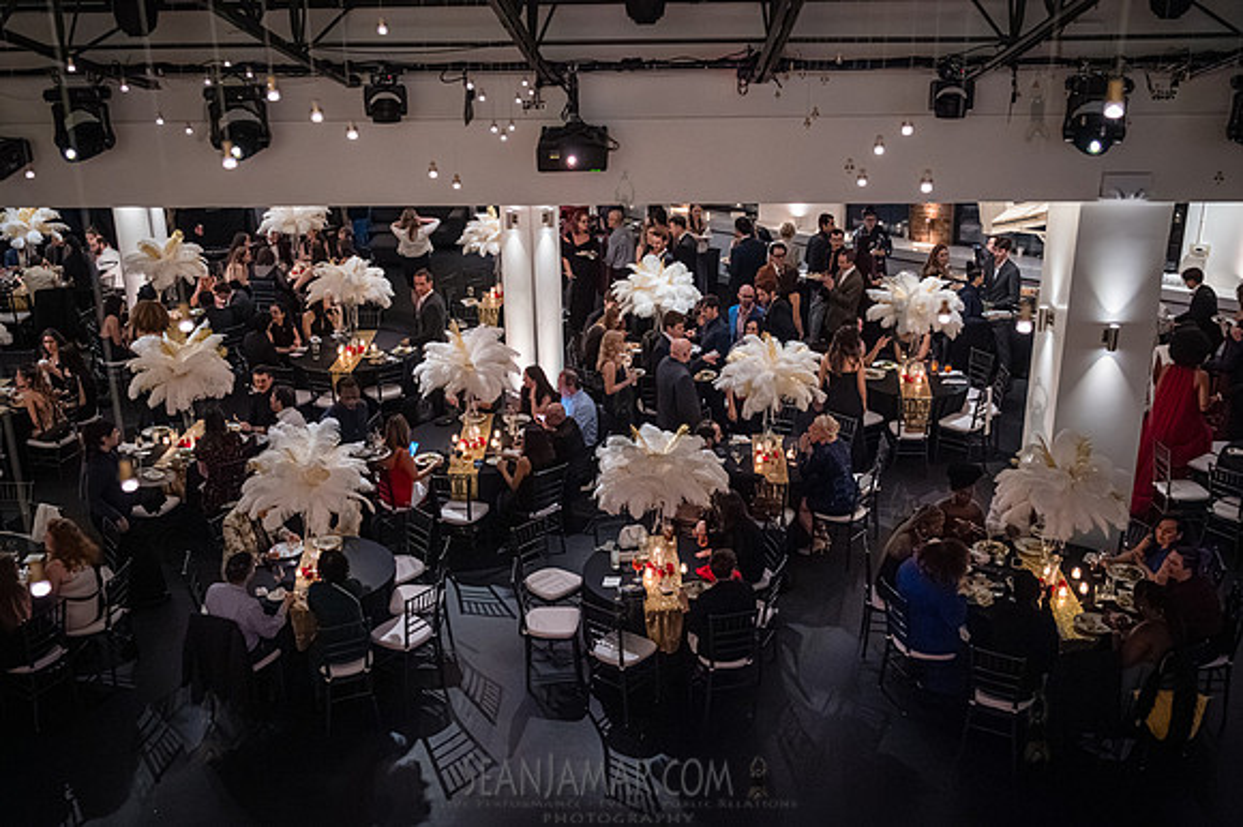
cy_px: 414
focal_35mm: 35
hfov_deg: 53.8
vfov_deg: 37.3
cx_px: 622
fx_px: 1224
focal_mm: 35
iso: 12800
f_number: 3.2
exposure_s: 1/200
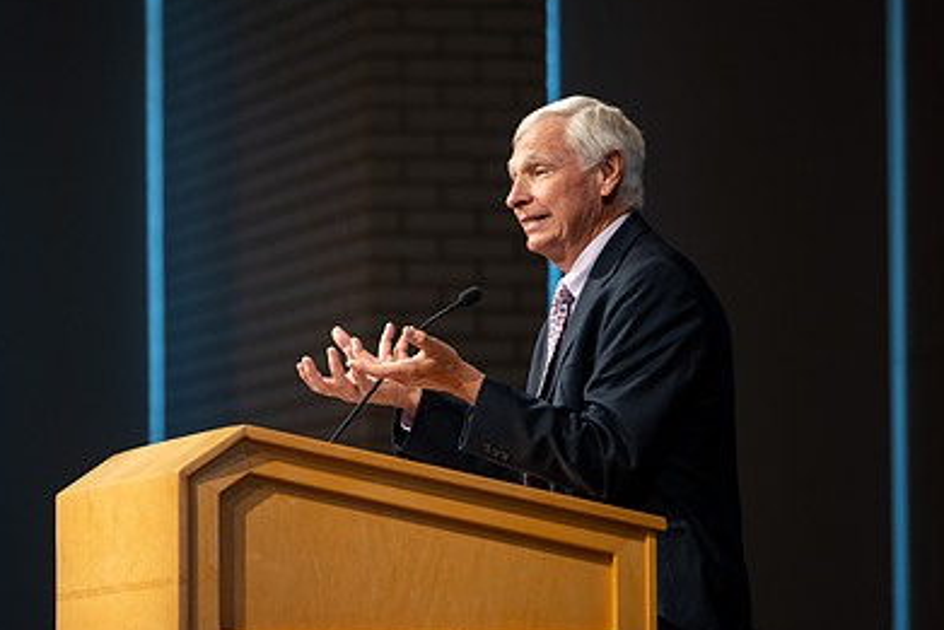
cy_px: 307
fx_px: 7712
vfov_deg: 4.7
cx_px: 299
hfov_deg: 7.0
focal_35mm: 294
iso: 500
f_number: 2.8
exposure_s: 1/125
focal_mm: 180
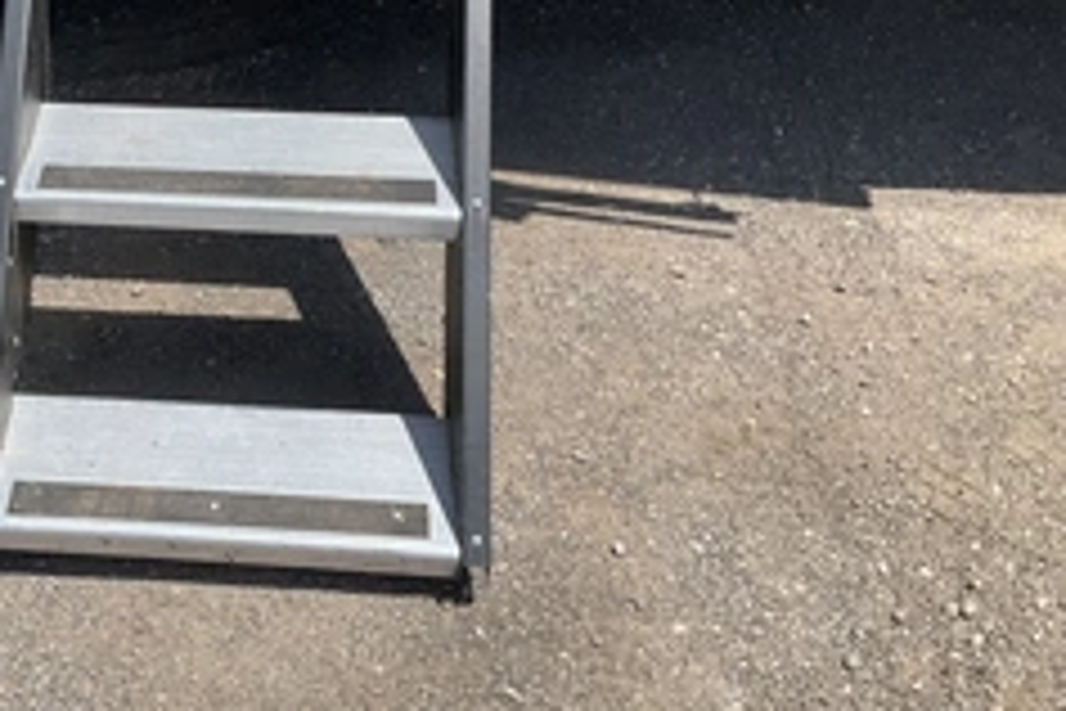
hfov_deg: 37.2
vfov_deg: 26.1
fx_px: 1510
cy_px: 153
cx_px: 180
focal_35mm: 51
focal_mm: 3
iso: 25
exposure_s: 1/1577
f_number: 1.8
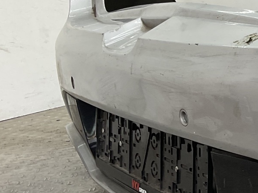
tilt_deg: -14.9
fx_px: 730
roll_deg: +4.6
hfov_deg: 17.7
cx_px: 403
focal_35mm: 98
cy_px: 124
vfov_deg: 15.1
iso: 16
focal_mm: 3
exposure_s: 1/126
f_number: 1.8
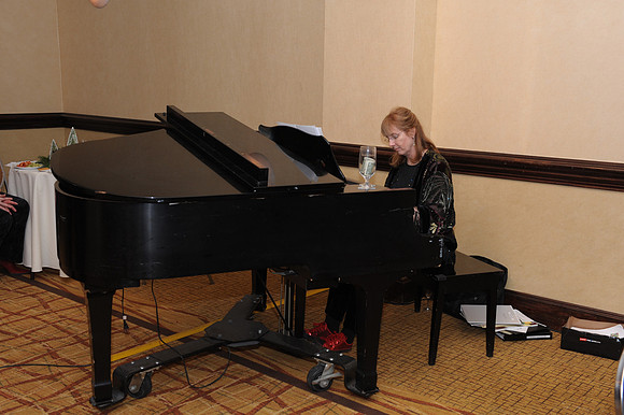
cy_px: 208
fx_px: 693
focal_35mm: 40
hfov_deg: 48.5
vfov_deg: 33.4
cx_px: 312
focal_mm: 40
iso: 800
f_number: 5.6
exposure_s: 1/50
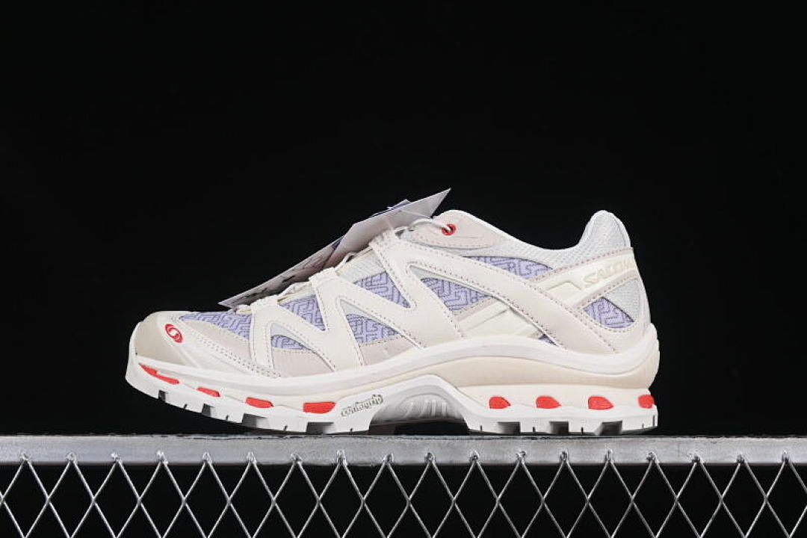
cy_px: 269
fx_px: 1681
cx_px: 404
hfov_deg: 27.0
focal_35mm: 75
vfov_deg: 18.2
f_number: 8
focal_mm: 50
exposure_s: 1/80
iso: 160
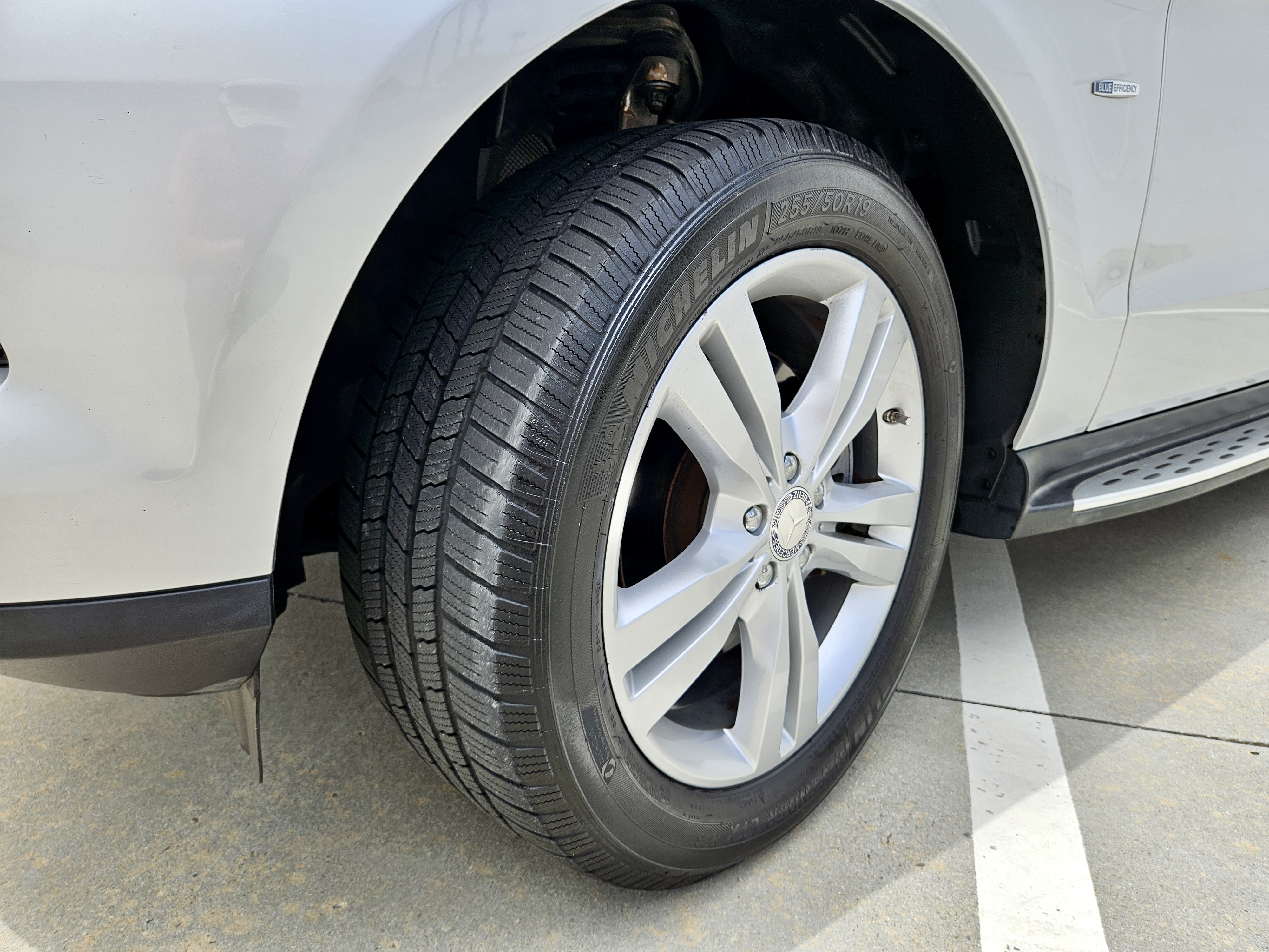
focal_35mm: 23
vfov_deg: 58.9
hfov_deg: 73.9
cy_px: 476
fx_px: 843
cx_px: 634
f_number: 1.8
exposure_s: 1/976
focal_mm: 5.4
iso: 25
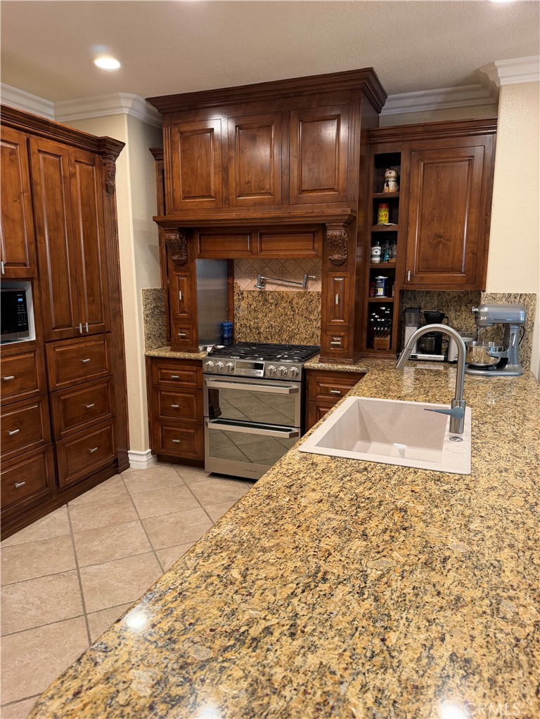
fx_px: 499
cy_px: 360
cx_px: 270
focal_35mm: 24
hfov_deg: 56.8
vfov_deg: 71.6
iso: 200
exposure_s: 1/60
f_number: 1.78
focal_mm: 6.76
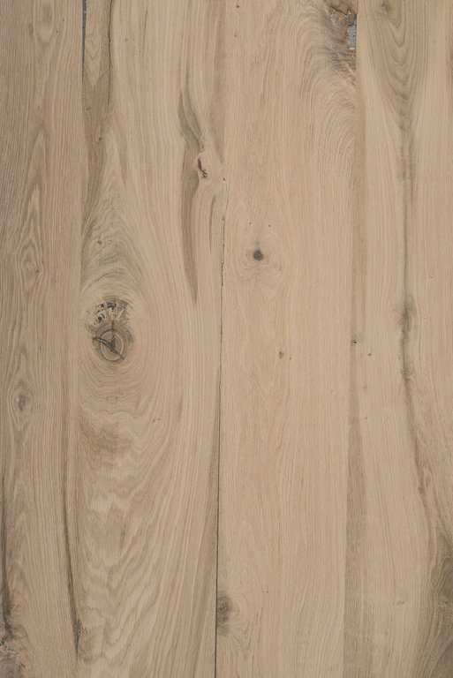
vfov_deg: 54.4
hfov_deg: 37.9
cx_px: 226
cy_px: 339
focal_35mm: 35
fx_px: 660
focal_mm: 35
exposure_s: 1/200
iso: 250
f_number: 10
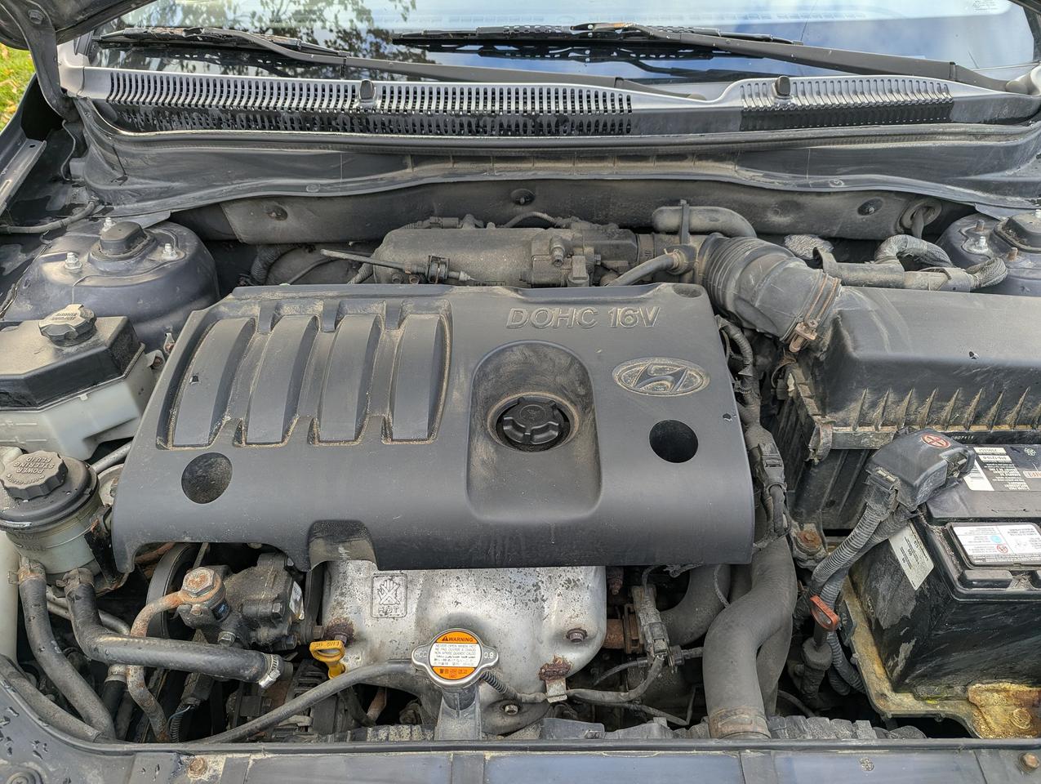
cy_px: 392
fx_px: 723
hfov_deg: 71.5
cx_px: 520
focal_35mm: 24
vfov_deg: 56.9
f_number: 1.85
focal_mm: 6.81
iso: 53
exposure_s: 1/98.2
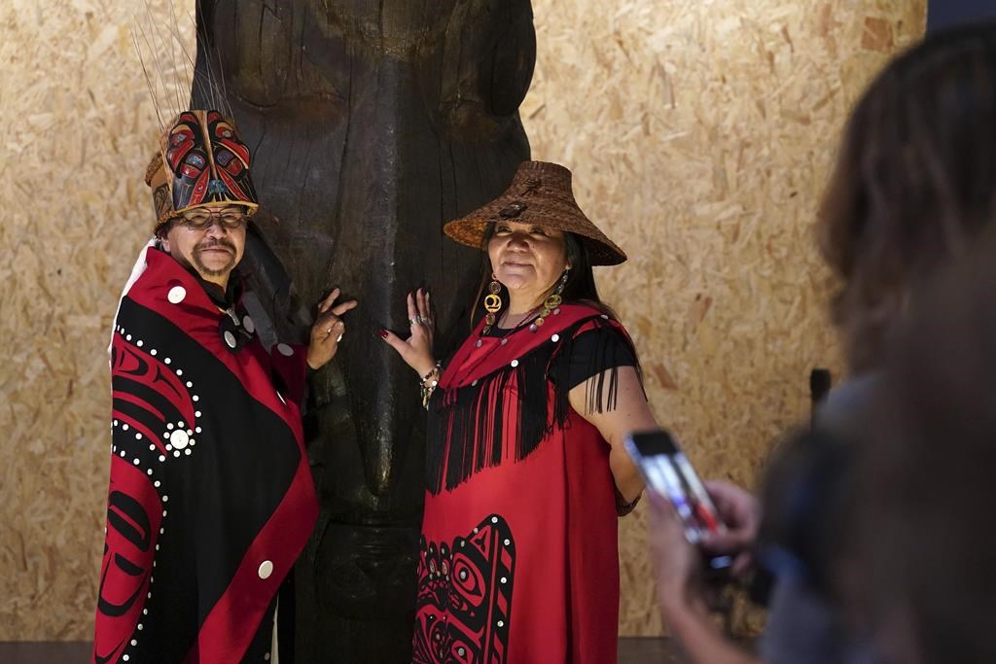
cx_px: 498
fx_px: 1937
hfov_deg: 28.8
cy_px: 332
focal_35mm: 70
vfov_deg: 19.5
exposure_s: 1/80
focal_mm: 70
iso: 5000
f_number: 3.5
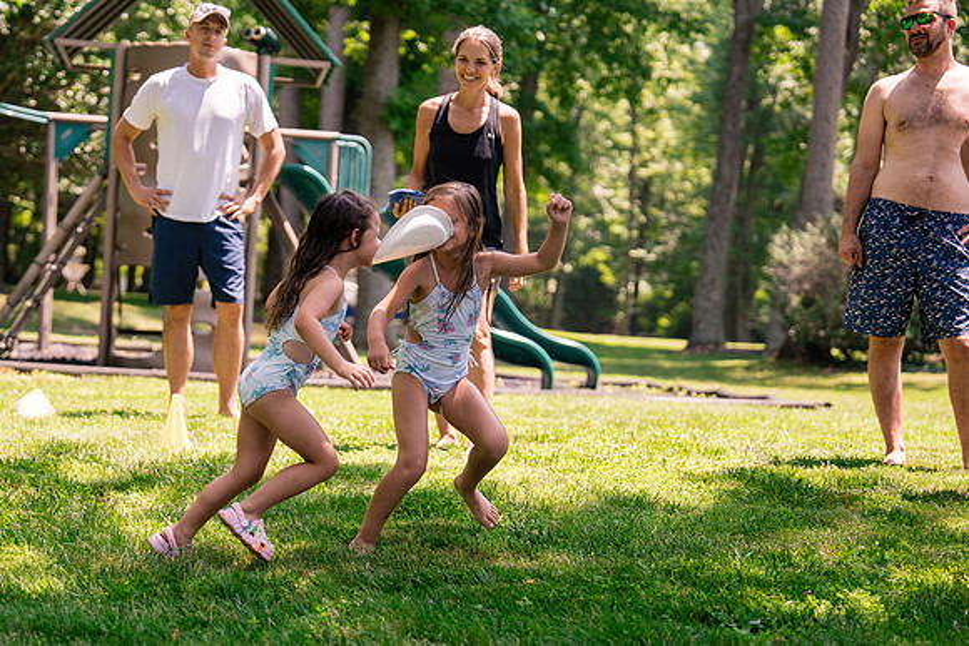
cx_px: 370
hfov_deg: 23.4
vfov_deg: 15.8
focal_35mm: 87
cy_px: 399
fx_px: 2330
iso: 400
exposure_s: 1/2500
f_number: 2.8
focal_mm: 70
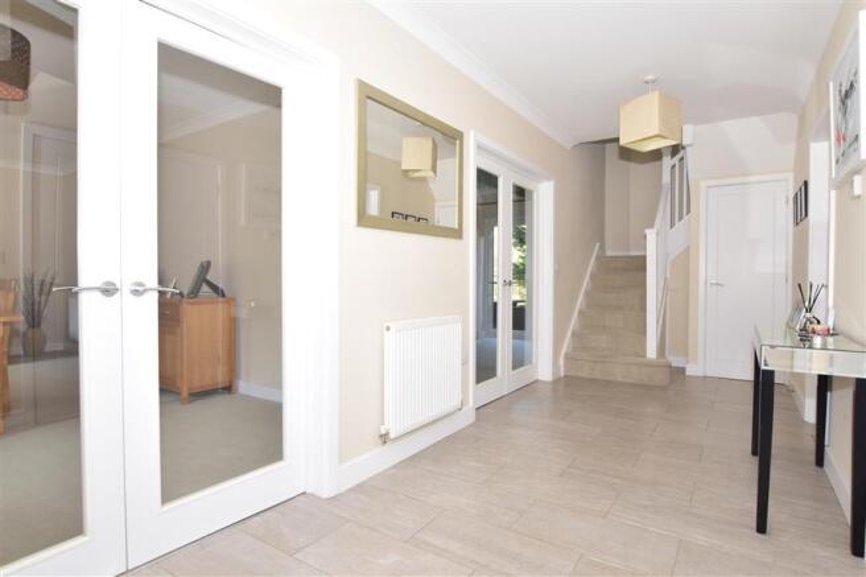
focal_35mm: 17
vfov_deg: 69.6
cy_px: 288
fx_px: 415
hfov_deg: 92.5
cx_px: 433
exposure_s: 1/60
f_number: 8
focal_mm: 11.5
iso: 500
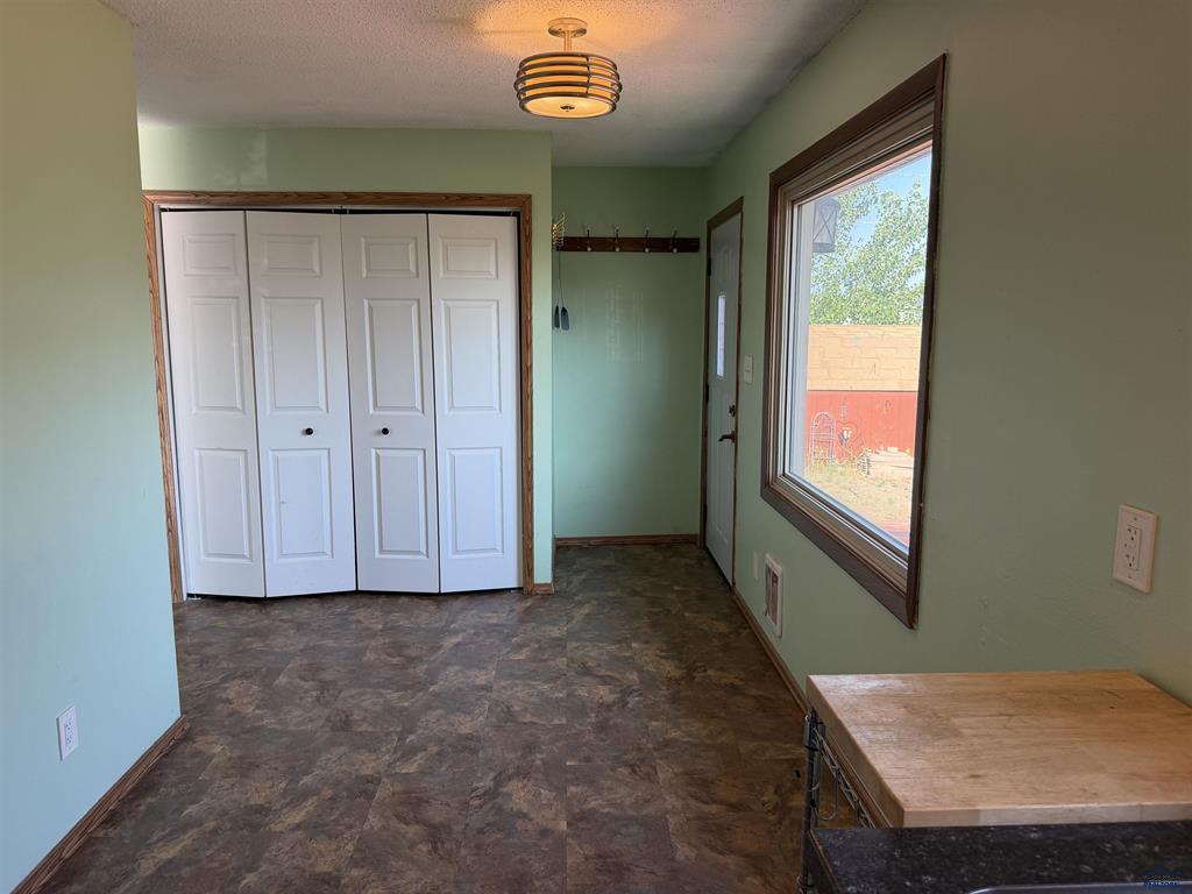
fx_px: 826
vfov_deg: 56.8
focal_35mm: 24
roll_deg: +1.1
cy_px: 447
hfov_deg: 71.6
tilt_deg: -8.2
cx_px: 596
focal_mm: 6.76
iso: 100
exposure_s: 1/192
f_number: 1.78
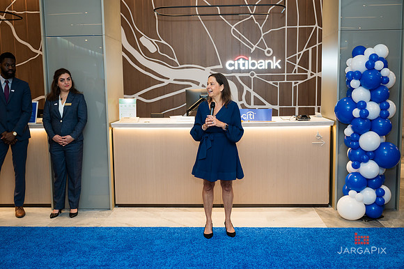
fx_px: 412
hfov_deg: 52.3
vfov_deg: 36.2
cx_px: 205
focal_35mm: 37
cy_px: 133
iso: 400
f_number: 3.2
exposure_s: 1/160
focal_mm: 36
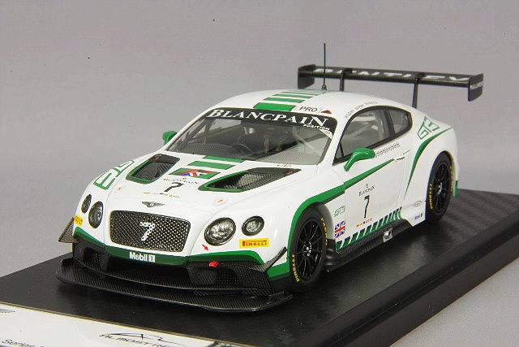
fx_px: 1615
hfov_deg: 18.3
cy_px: 174
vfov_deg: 12.2
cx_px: 260
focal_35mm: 112
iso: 400
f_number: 32
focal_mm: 75
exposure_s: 1/1.67
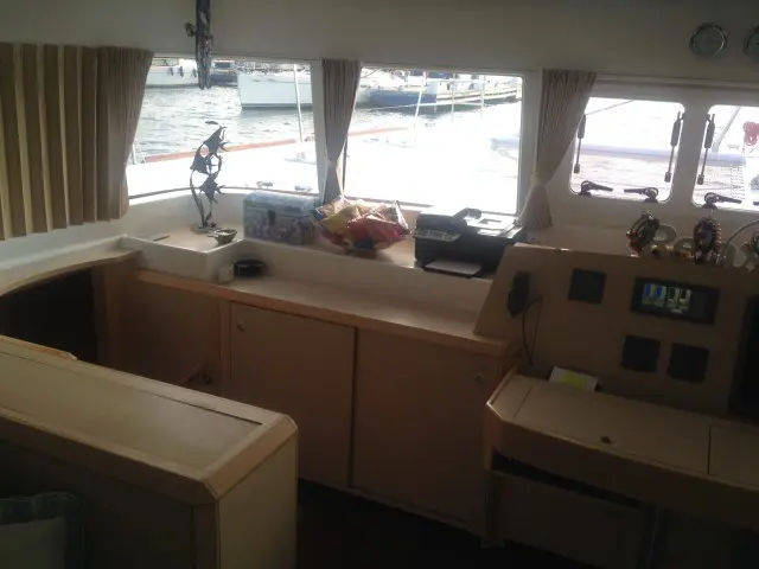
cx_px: 380
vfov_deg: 40.7
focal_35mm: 35
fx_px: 767
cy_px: 284
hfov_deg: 52.6
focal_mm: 4.28
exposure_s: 1/136
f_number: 2.4
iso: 50
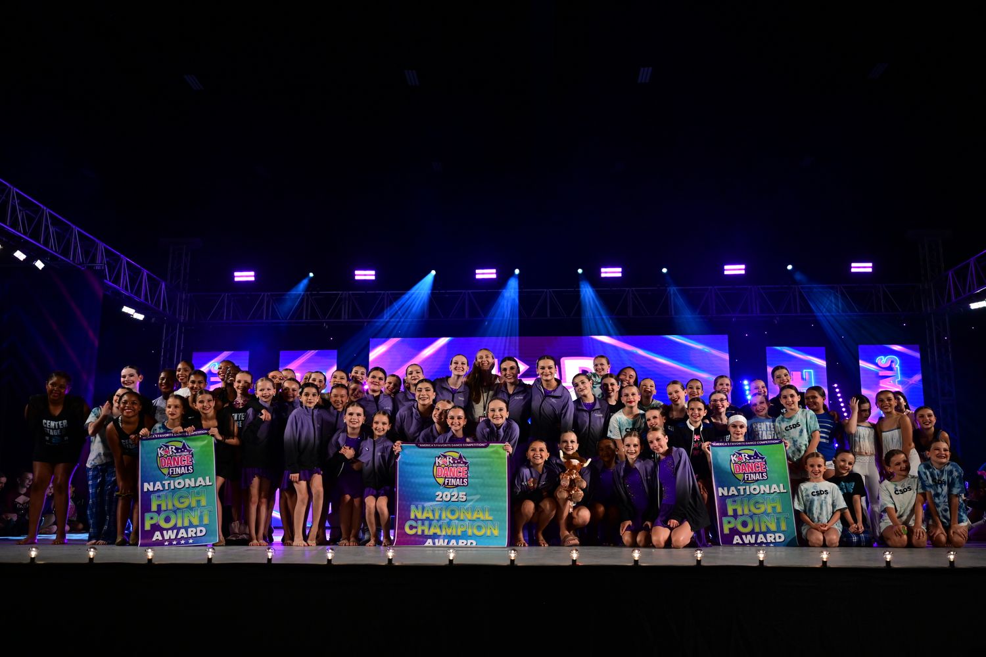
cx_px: 493
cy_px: 328
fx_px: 863
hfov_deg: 59.5
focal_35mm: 32
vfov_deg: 41.7
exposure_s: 1/800
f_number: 3.2
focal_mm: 31.5
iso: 2000
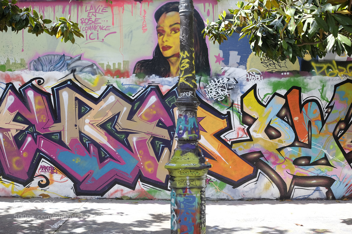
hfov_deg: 47.4
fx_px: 401
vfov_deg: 32.6
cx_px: 176
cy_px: 117
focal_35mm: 41
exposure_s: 1/150
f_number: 5
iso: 200
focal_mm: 27
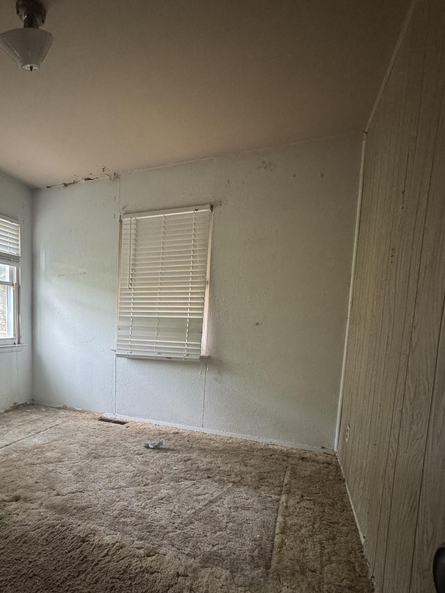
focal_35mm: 20
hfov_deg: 63.6
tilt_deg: -7.5
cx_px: 134
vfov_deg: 80.8
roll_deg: -2.3
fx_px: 343
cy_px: 354
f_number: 2.2
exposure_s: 1/60
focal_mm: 2.22
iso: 640
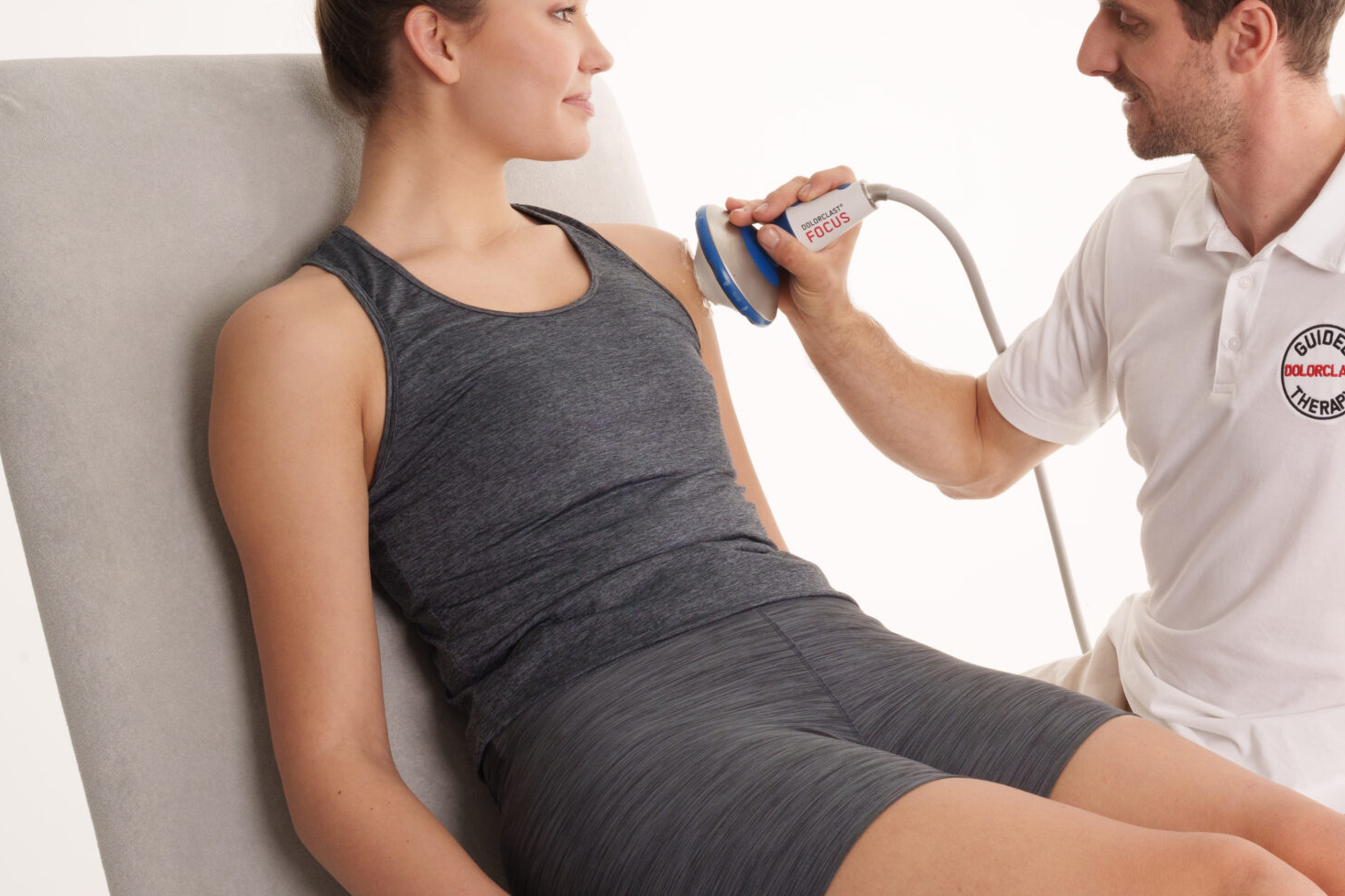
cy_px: 288
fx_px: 2279
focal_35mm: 61
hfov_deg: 31.8
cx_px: 1124
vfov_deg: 22.2
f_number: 16
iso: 400
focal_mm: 35
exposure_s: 1/200
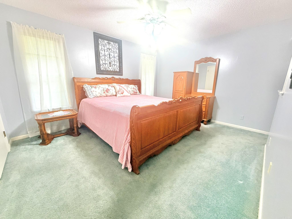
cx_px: 146
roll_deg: -0.8
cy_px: 110
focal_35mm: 14
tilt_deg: -12.8
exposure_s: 1/60
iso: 250
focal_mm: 2.22
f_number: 2.2
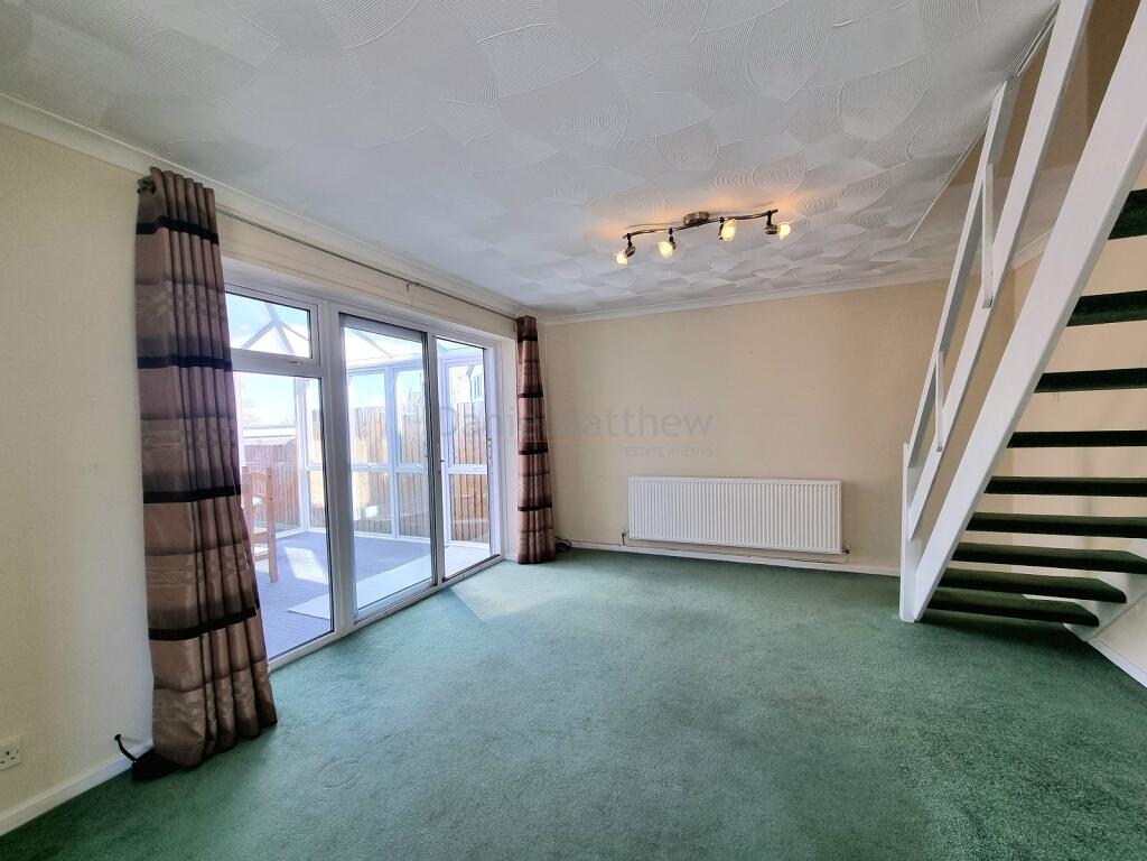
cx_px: 574
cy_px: 430
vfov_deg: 89.9
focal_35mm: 13
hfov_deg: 106.2
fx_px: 431
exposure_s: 1/50
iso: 50
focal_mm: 2.2
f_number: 2.2
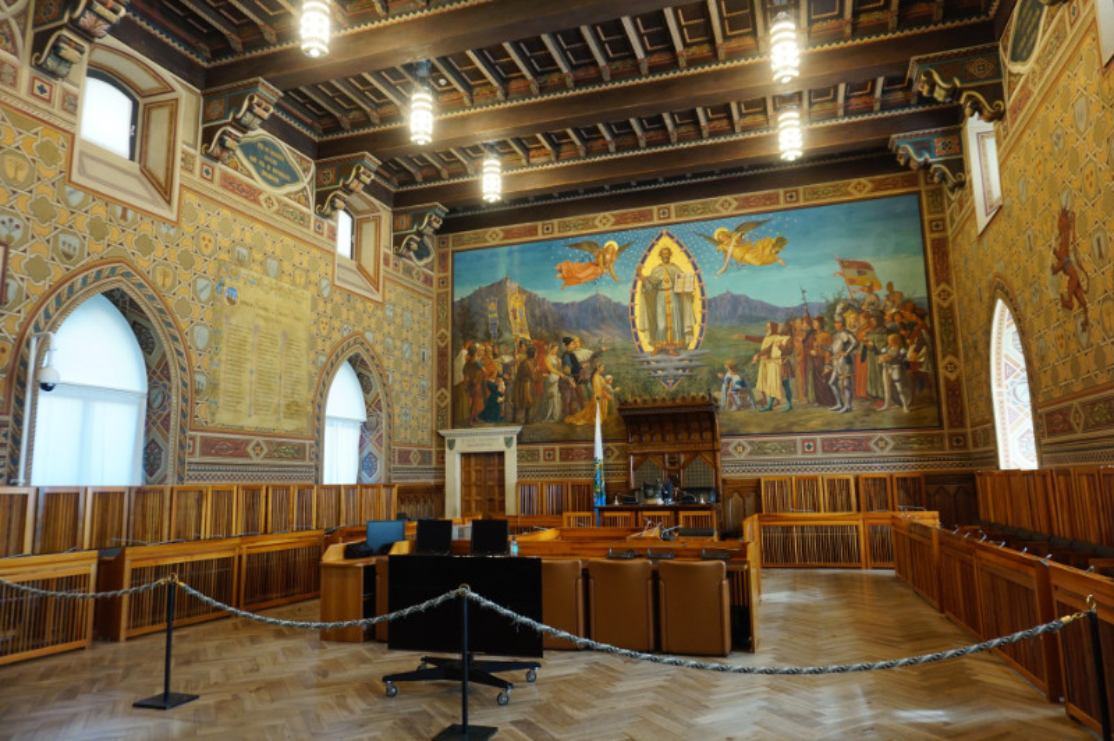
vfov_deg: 53.1
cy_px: 370
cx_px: 557
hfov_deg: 73.8
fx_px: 742
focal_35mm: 24
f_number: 4
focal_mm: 16
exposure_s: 1/60
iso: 500
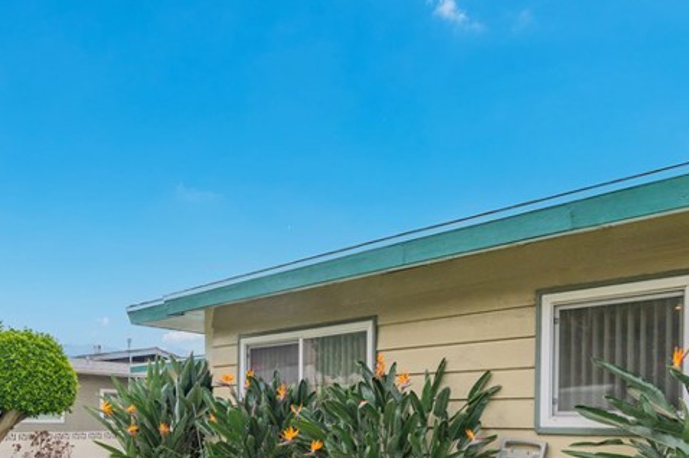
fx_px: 574
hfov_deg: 61.9
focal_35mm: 30
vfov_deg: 39.8
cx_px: 330
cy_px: 427
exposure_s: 1/250
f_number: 5
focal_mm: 14
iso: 200
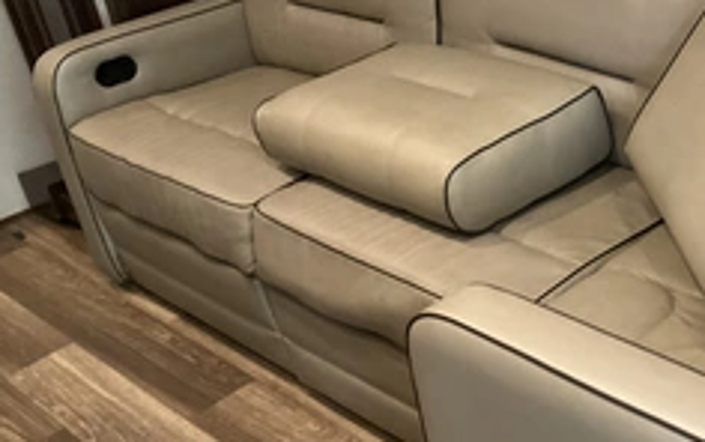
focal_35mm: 52
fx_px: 1000
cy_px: 272
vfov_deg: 24.9
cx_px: 586
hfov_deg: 37.2
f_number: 1.8
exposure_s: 1/49
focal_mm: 3
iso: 320
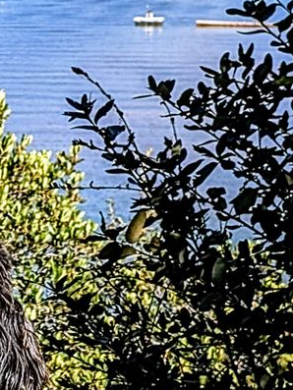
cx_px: -165
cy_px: 215
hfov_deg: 7.0
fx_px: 2369
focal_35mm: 210
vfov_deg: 9.4
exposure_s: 1/824
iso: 20
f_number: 1.68
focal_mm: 6.9
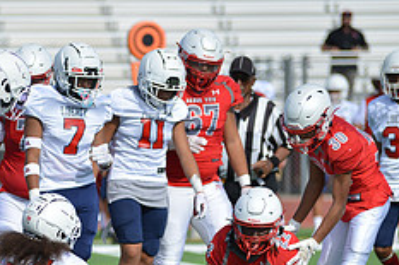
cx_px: 12
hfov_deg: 4.1
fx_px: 5527
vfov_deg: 2.7
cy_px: 288
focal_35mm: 499
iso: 100
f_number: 2.8
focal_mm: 200
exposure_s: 1/1600
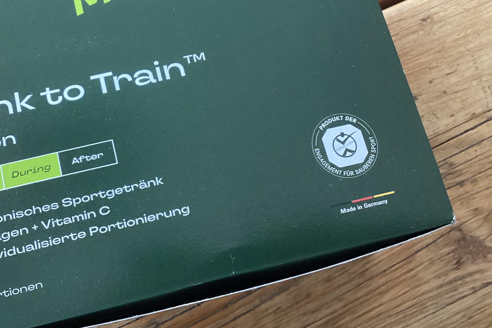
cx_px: 168
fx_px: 642
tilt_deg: -73.7
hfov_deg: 41.4
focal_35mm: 47
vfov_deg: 28.4
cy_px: 107
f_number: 2.4
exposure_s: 1/40
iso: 320
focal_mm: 3.3
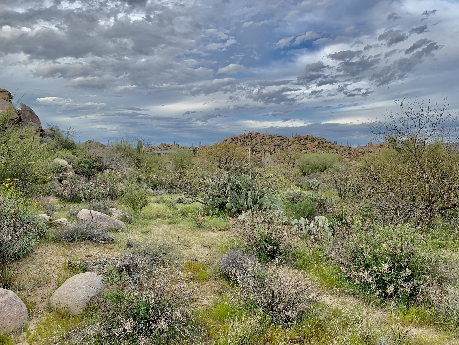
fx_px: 345
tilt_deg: -2.7
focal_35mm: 26
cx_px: 230
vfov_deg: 53.1
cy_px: 172
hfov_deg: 67.3
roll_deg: -1.1
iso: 25
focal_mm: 4.25
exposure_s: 1/631
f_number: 1.8
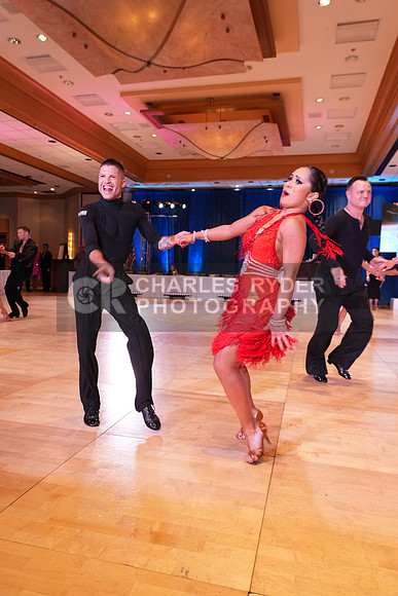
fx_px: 431
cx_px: 199
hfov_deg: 49.6
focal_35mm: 26
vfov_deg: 69.4
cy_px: 298
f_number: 5.6
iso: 2000
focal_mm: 26
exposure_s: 1/200
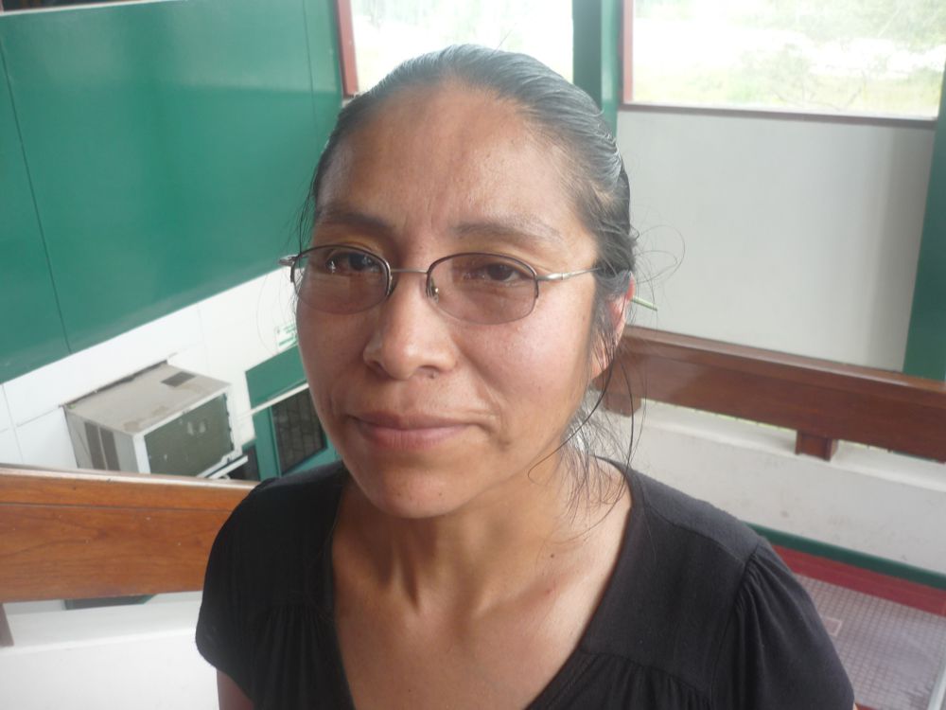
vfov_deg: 42.9
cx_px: 473
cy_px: 355
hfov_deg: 55.4
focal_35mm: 33
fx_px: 902
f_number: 2.8
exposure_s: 1/80
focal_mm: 5.5
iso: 100
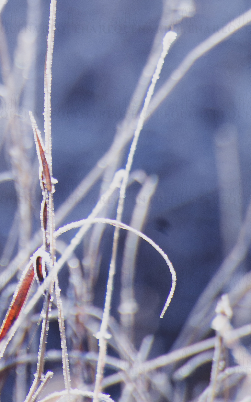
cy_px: -191
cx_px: -116
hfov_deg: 1.4
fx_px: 10004
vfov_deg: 2.3
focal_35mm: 914
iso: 100
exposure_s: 1/80
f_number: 5.6
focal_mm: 300
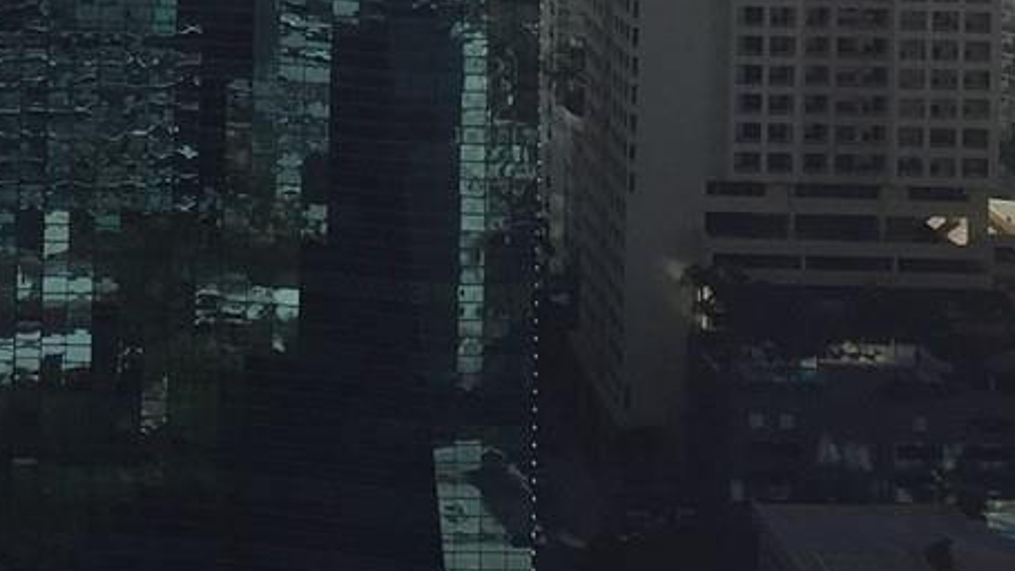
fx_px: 2988
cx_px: 181
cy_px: -448
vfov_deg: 10.3
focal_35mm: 111
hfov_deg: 19.1
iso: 32
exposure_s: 1/4950
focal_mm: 4.15
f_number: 2.2
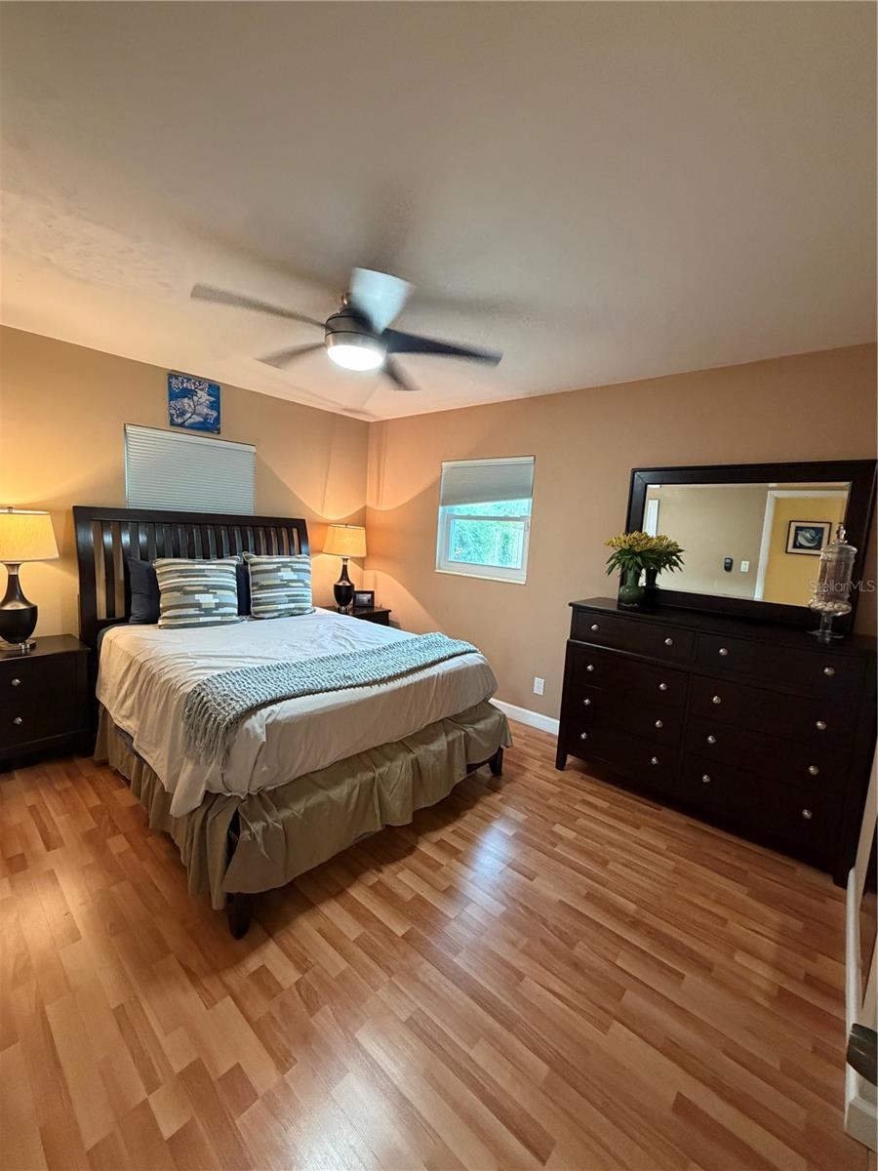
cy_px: 586
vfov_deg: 102.1
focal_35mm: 14
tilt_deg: -6.2
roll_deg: -3.2
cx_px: 439
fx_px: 473
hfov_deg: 85.7
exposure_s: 1/60
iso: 640
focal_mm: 2.22
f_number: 2.2
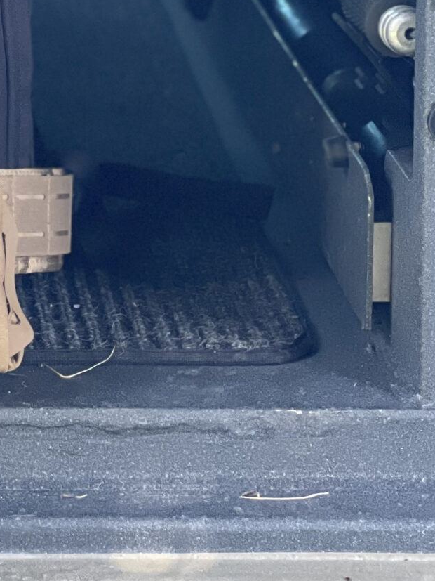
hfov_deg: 9.0
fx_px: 2698
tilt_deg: -5.5
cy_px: -132
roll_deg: +0.8
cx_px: -198
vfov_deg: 12.0
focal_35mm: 161
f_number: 2
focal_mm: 6
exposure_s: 1/122
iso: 250
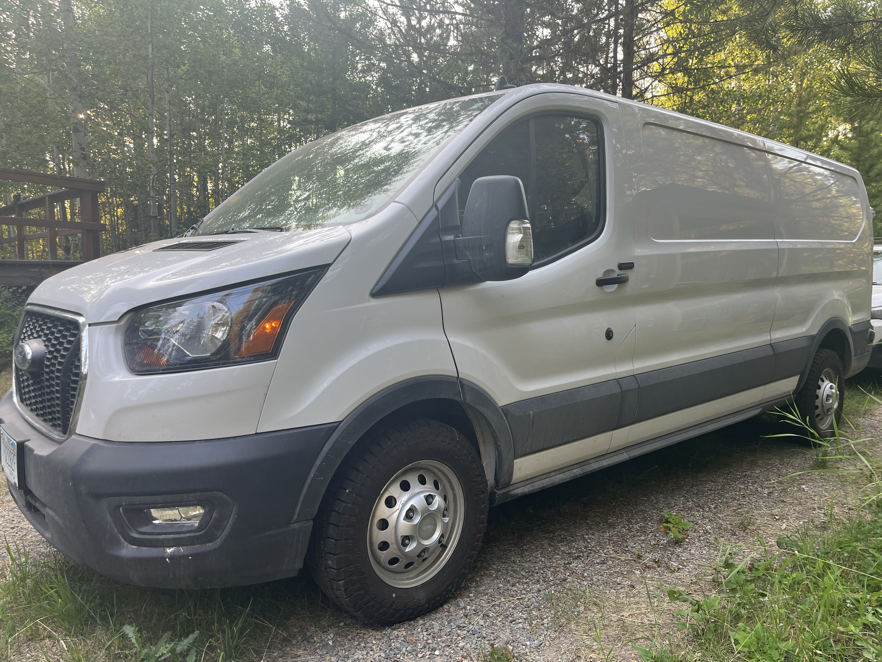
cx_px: 441
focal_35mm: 26
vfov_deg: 53.1
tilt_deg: -4.0
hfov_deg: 67.3
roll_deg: +0.0
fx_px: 662
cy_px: 331
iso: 50
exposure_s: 1/122
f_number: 1.6
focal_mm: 5.1
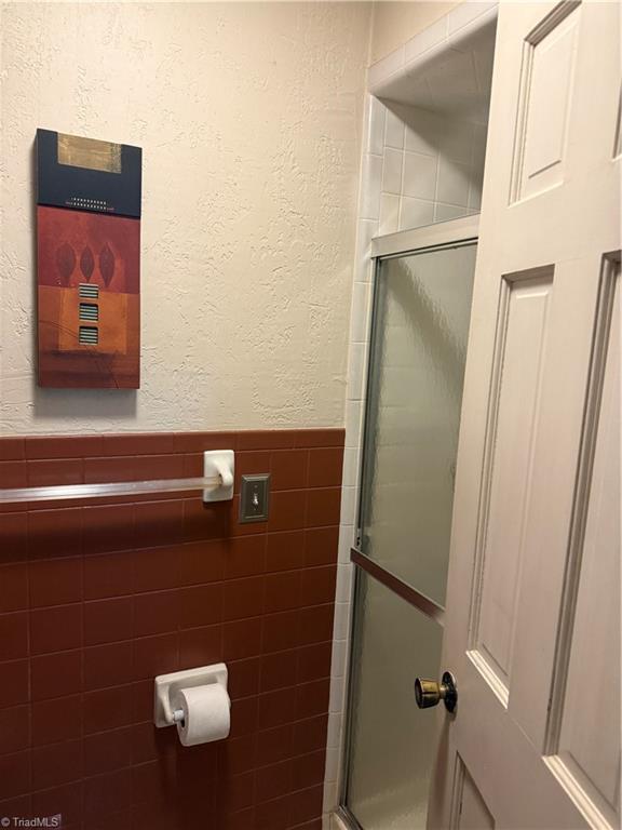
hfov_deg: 56.8
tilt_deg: -8.4
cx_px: 311
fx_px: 575
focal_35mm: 24
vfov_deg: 71.6
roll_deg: -3.2
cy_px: 415
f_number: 1.78
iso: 320
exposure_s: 1/60
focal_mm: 6.76
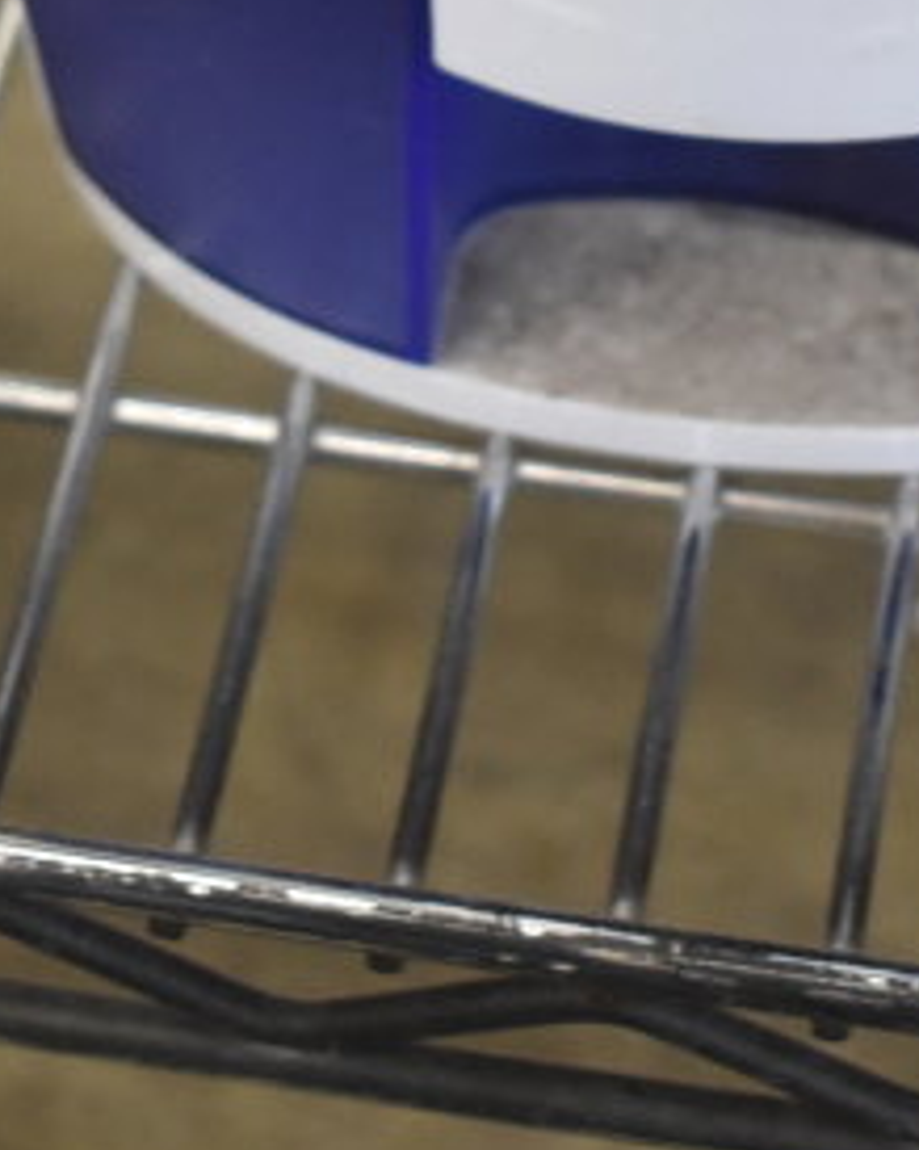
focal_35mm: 146
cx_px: 650
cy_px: -430
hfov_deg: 10.6
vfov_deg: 12.7
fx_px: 4952
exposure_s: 1/50
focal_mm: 31
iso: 1800
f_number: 4.2
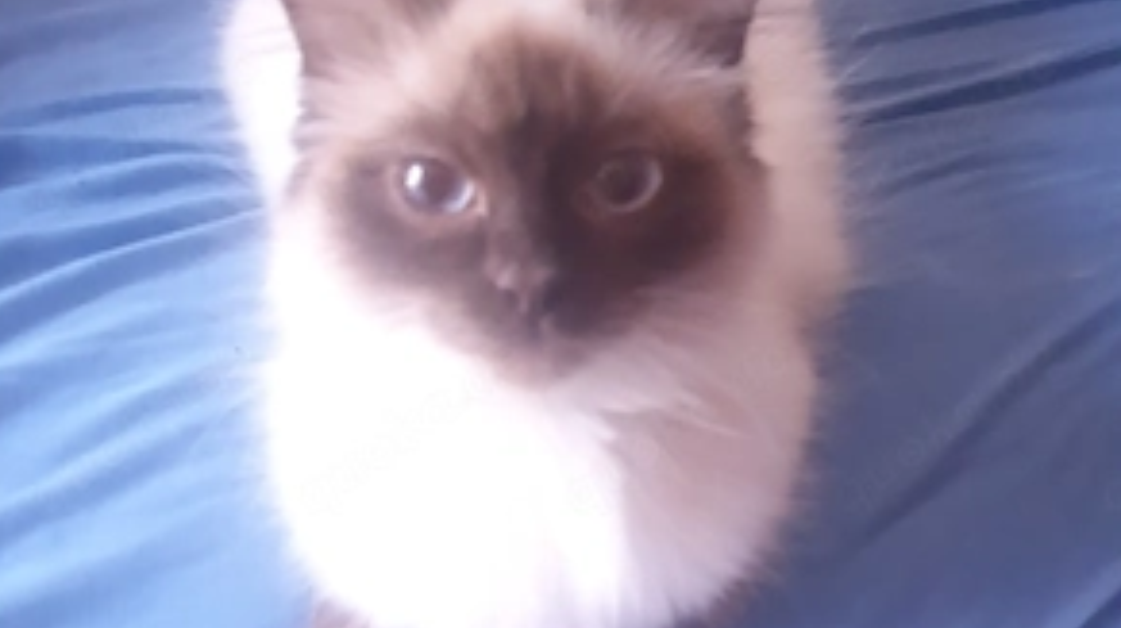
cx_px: 551
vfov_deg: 29.8
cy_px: 485
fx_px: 1158
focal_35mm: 39
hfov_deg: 51.7
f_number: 1.5
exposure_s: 1/25
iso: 1250
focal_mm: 4.32
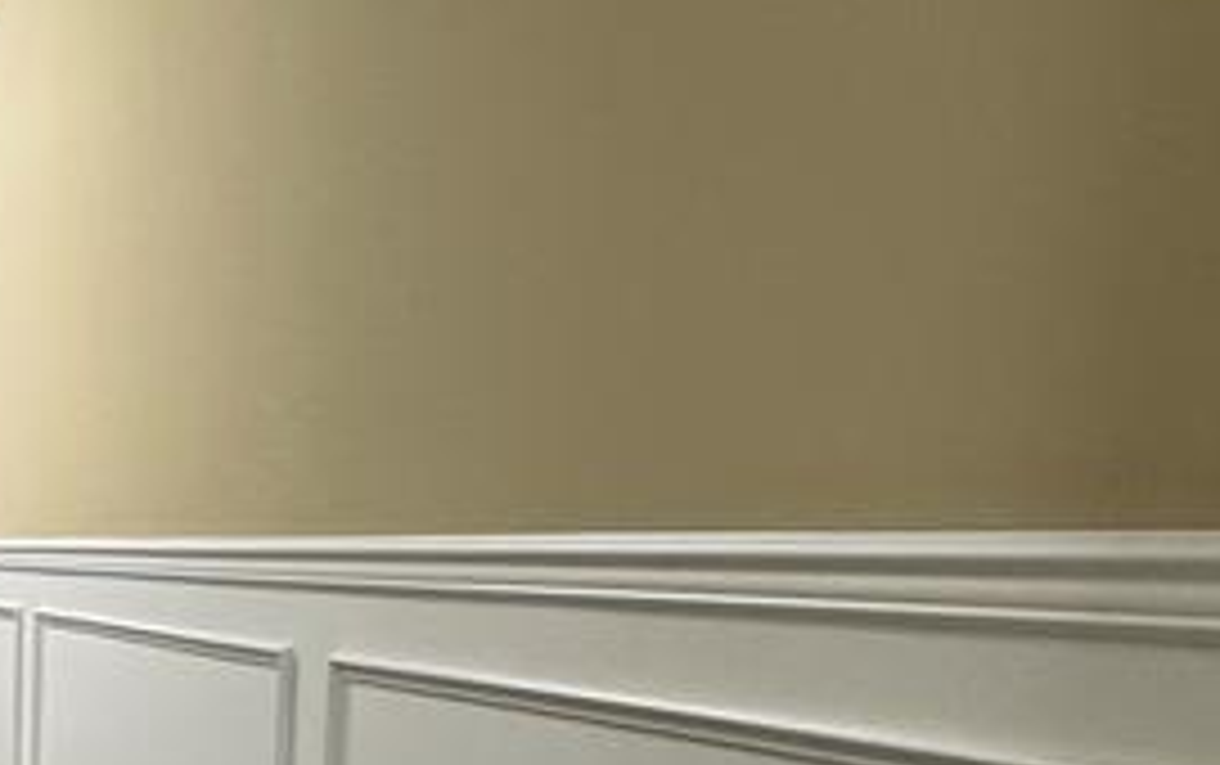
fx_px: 1864
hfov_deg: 29.4
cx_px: -356
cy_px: 824
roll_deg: +1.4
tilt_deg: -8.7
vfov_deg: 22.0
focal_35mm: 56
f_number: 2.2
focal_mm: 2.22
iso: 200
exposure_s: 1/60
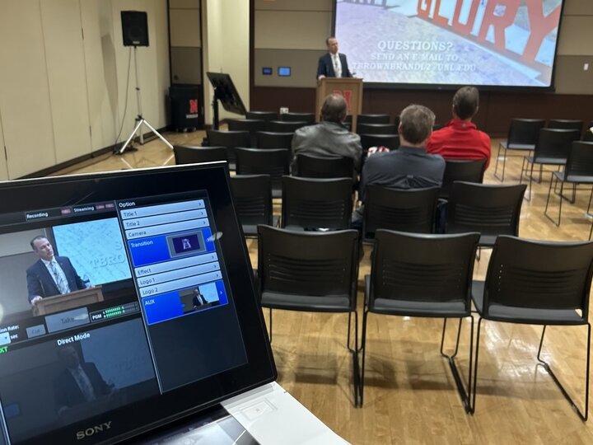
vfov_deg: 53.1
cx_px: 296
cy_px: 222
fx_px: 445
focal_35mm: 26
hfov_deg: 67.3
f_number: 1.5
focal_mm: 5.7
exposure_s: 1/84
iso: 125
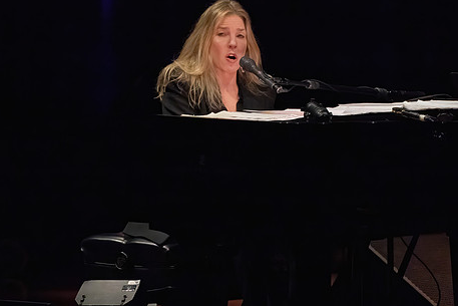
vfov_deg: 2.4
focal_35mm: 576
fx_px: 7330
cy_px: 168
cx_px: 269
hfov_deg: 3.6
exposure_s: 1/320
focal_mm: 400
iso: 20000
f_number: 8
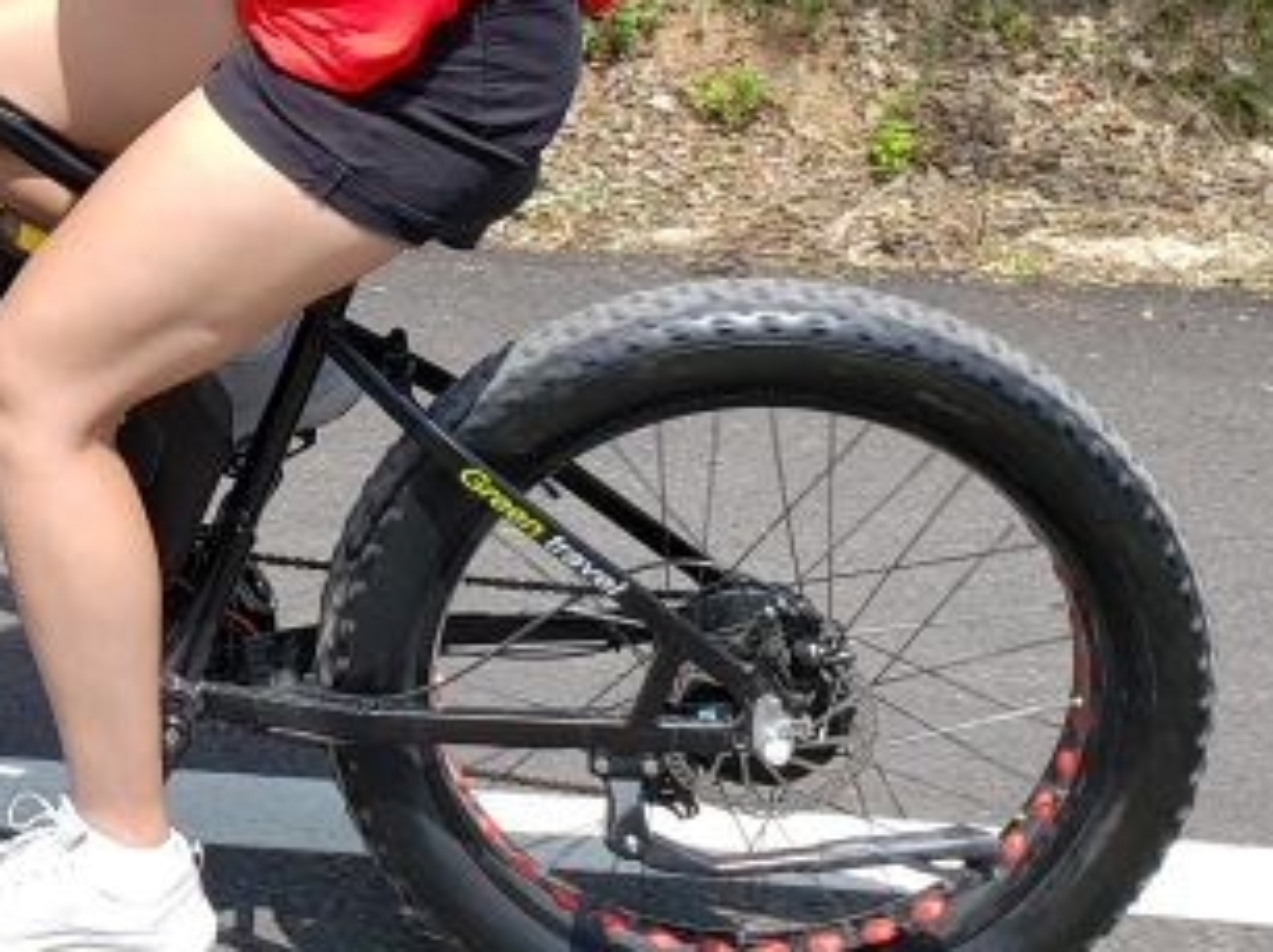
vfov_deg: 20.8
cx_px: -141
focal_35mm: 68
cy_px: -29
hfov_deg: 26.3
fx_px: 2499
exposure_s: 1/827
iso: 50
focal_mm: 4.3
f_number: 2.4
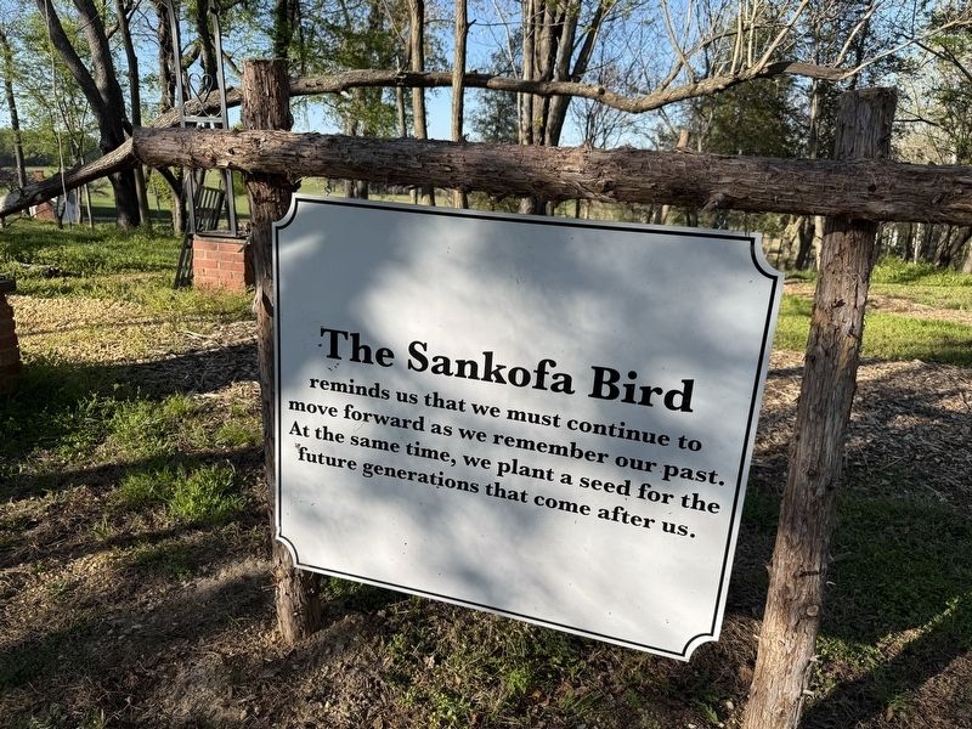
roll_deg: -2.5
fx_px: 674
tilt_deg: -12.8
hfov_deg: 71.6
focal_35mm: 24
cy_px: 364
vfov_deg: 56.8
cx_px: 486
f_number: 1.78
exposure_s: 1/2801
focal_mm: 6.76
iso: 80
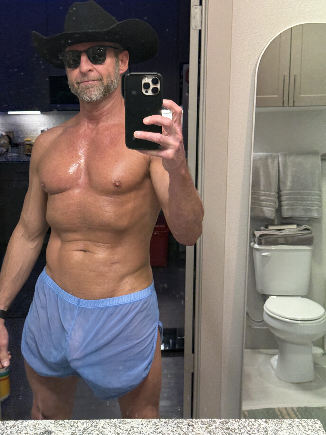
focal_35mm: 48
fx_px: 603
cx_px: 163
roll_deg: -2.0
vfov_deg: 39.7
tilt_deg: -12.3
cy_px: 218
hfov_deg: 30.3
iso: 320
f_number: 1.78
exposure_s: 1/120
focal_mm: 6.76
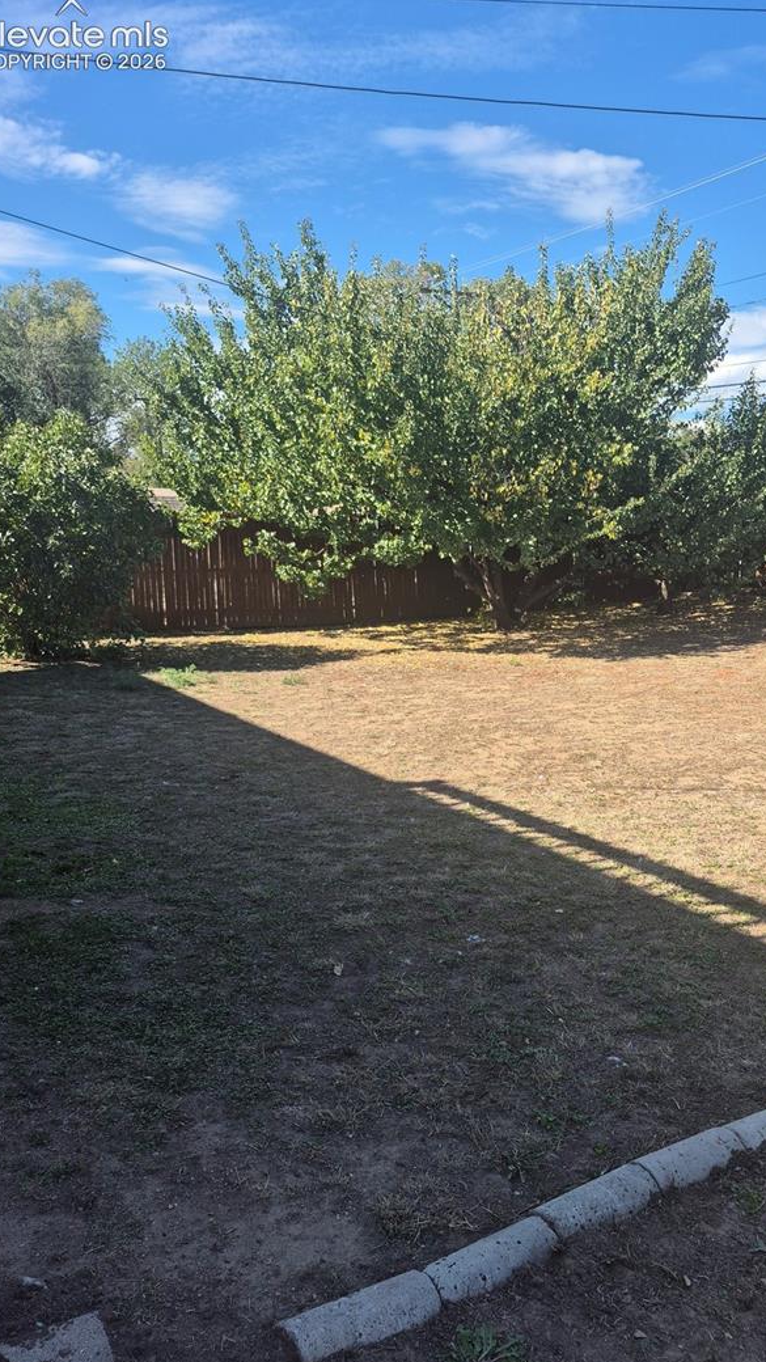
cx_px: 496
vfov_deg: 71.9
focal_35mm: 26
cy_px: 685
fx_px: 939
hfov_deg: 43.9
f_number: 1.8
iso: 25
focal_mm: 5.4
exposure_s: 1/798
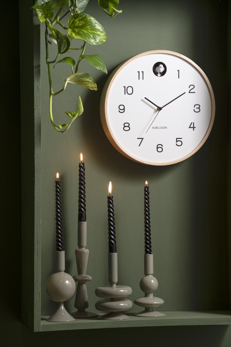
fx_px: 1298
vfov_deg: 15.2
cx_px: 116
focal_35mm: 135
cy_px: 174
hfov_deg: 10.2
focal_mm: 135
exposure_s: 1/13
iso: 160
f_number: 6.3
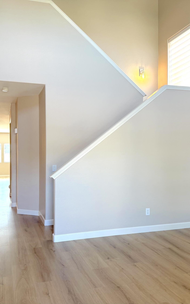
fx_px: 282
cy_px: 152
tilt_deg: -0.5
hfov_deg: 37.2
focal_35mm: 34
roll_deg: +0.3
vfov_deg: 56.7
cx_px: 105
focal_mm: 6.76
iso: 160
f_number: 1.78
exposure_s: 1/154
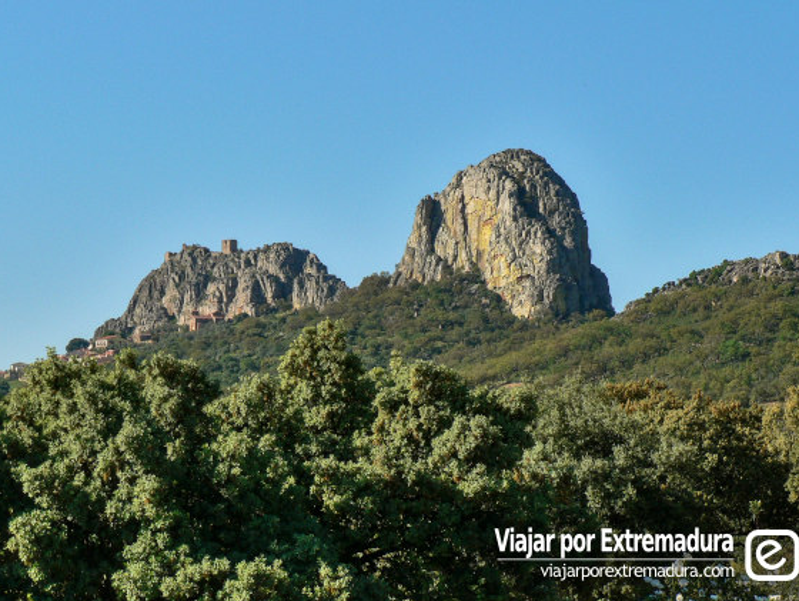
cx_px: 380
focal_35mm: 123
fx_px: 2841
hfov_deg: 16.0
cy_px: 257
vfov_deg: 12.1
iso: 80
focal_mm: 17.7
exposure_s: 1/400
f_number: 5
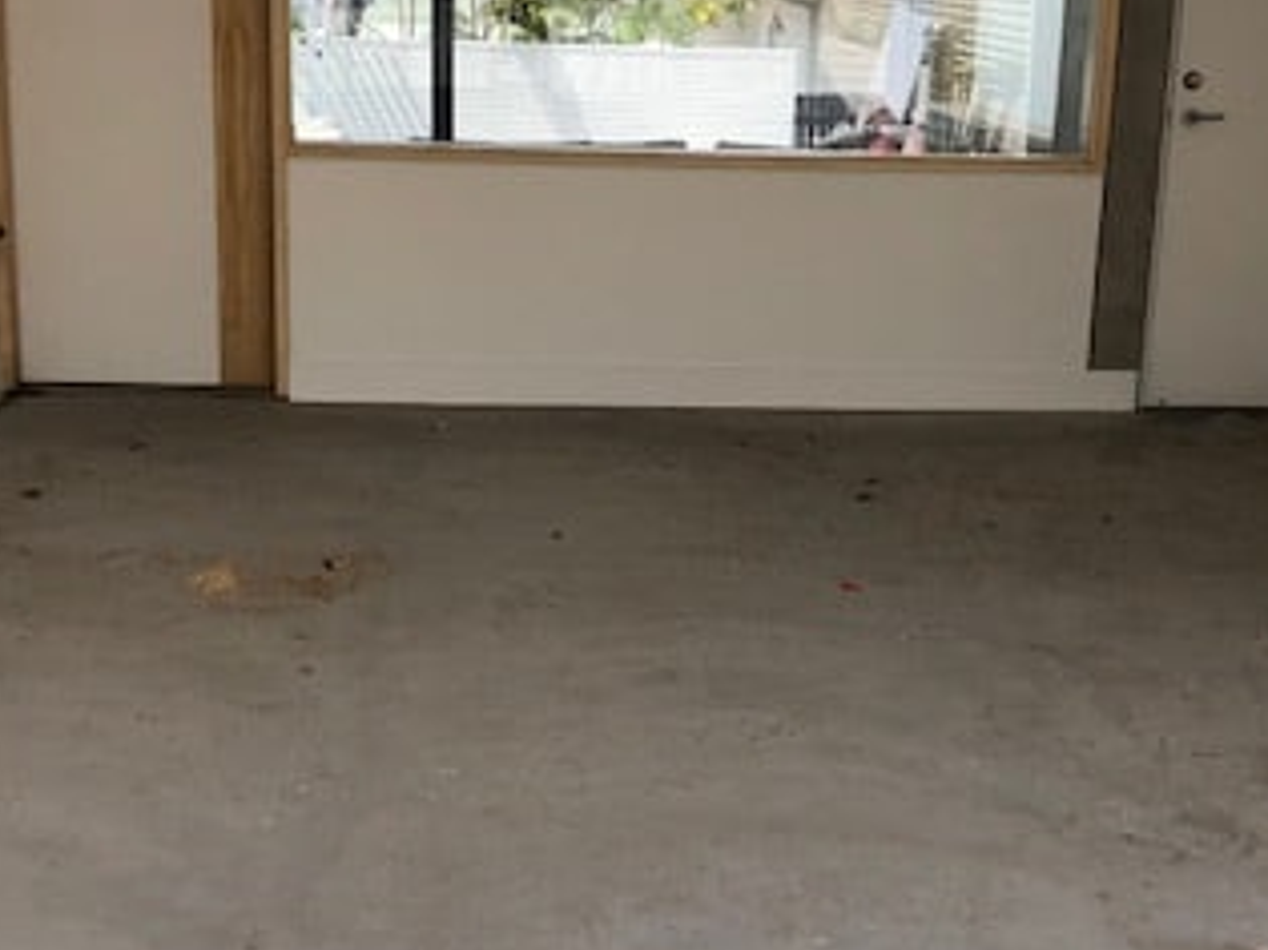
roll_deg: -0.4
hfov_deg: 32.7
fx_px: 2160
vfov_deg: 24.8
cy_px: 511
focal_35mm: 59
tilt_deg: -14.1
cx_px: 676
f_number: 1.8
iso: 20
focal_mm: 3.99
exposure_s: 1/516
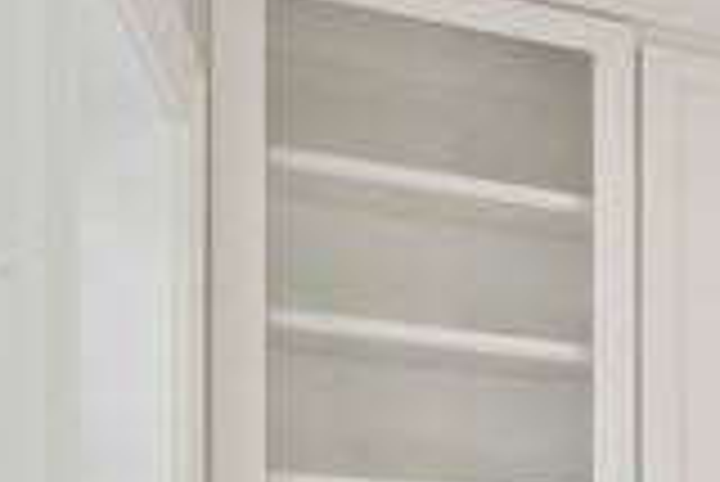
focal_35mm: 90
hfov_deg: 12.6
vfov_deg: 13.9
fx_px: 1802
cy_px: 806
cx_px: 1998
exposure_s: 1/50
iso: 320
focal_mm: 16
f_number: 8
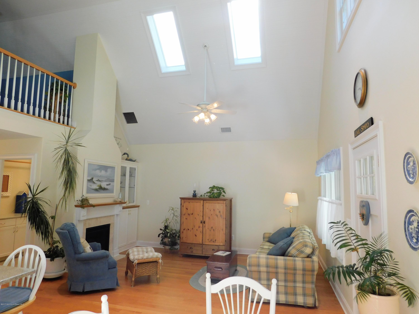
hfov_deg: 73.9
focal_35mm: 23
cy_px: 157
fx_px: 278
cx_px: 210
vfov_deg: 58.9
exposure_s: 1/80
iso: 125
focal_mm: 4
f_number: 3
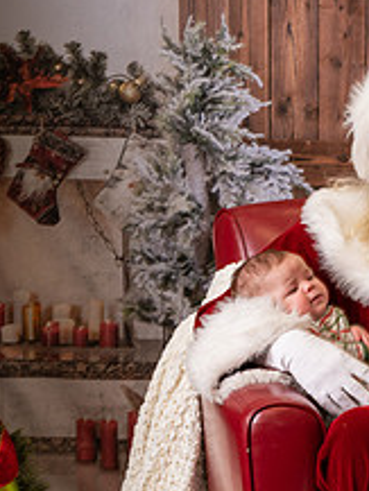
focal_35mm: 147
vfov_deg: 13.4
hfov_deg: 9.8
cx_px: 527
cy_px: 287
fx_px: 2087
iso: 100
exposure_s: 1/100
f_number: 7.1
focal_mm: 50
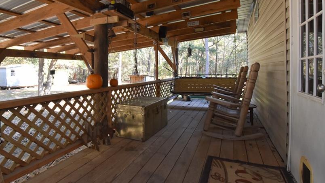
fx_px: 172
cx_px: 142
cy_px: 69
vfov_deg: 55.2
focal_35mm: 20
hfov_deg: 86.2
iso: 800
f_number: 5.6
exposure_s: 1/125
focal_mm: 10
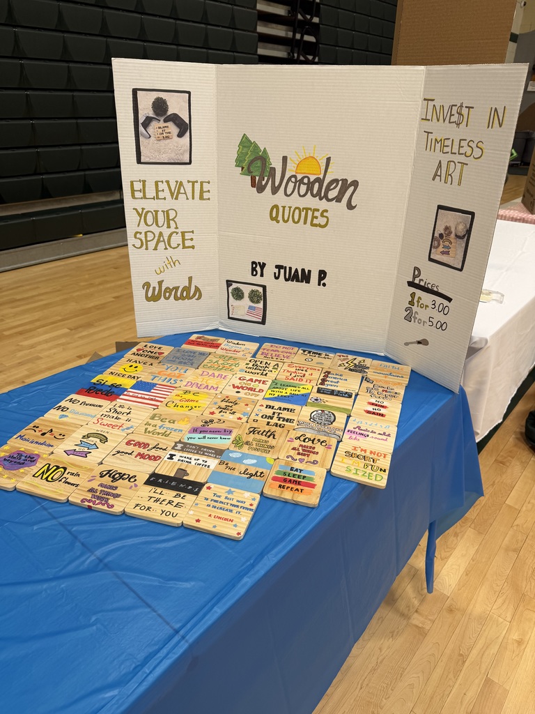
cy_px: 357
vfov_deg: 71.6
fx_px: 495
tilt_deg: -27.0
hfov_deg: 56.8
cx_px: 268
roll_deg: -1.0
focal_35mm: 24
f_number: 1.78
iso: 80
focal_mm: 6.76
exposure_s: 1/121
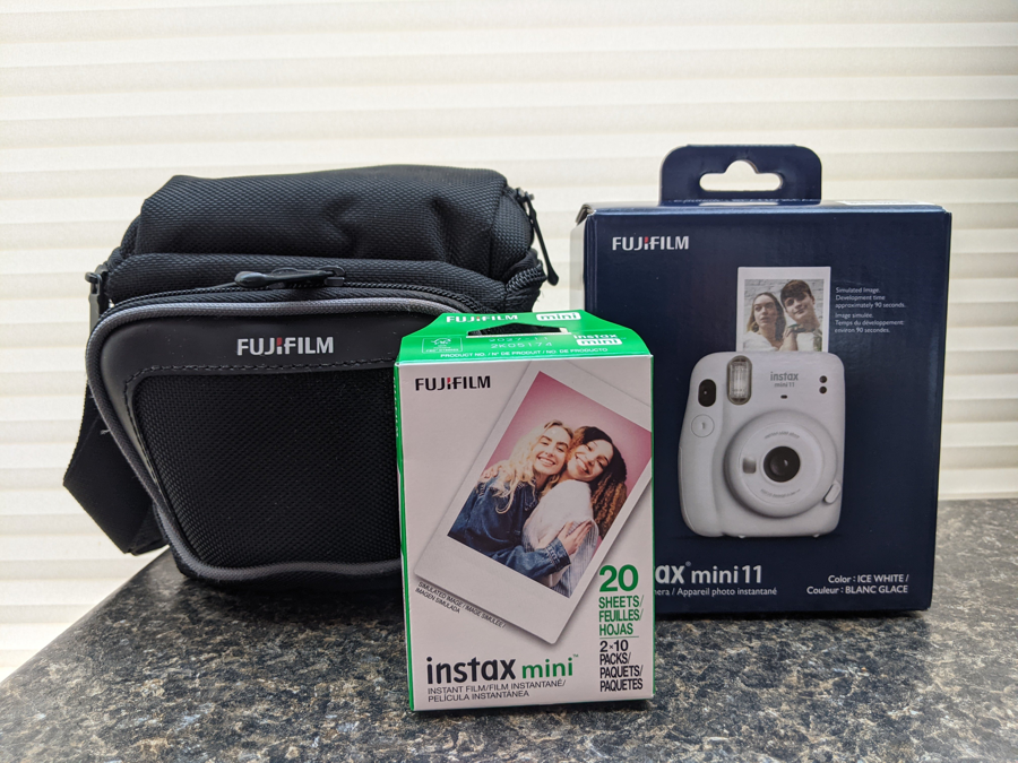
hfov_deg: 65.3
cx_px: 509
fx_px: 794
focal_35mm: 27
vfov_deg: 51.4
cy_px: 382
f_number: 1.8
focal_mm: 4.44
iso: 84
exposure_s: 1/125
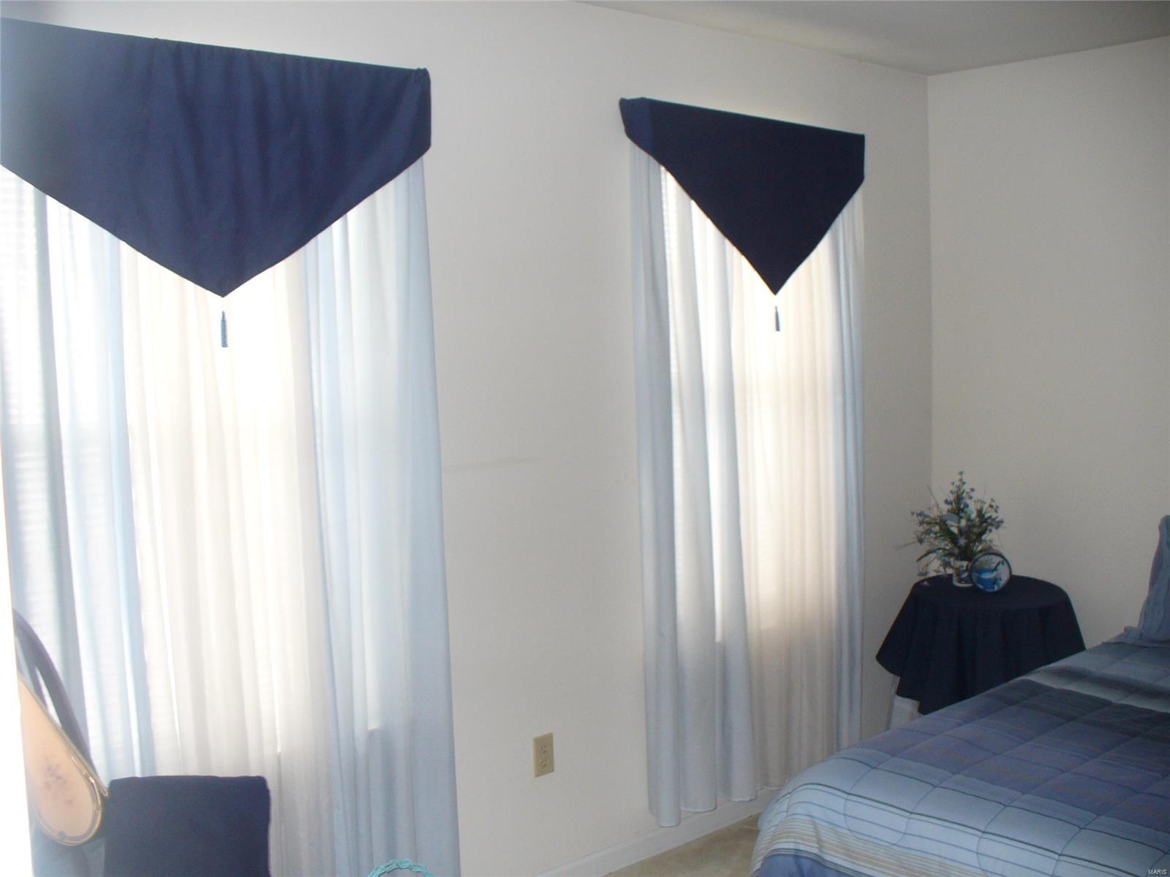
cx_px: 585
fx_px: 1251
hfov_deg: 50.1
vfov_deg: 38.7
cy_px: 438
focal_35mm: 37
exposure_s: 1/30
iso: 125
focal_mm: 6.1
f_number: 2.8
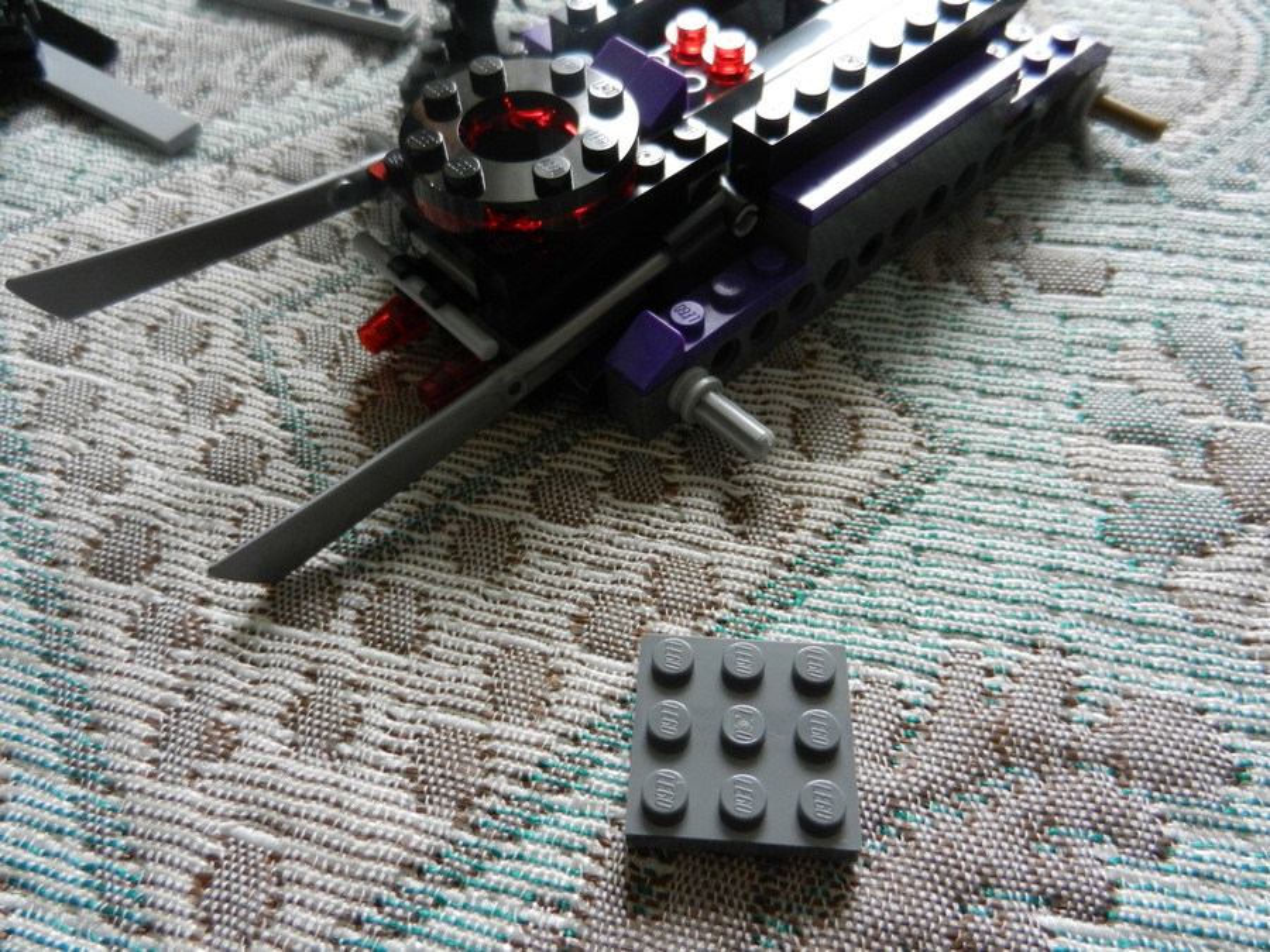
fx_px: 917
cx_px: 635
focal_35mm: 25
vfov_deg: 54.9
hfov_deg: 69.4
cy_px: 476
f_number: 3.5
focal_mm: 4.5
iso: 400
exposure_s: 1/25
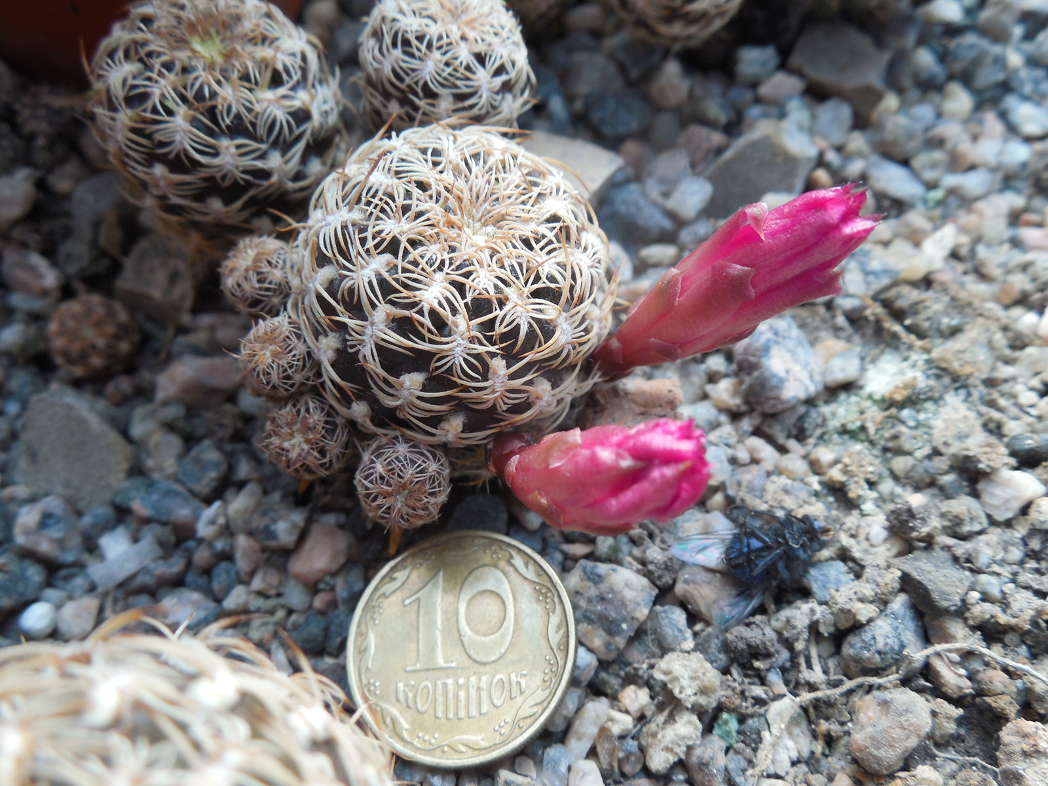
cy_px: 393
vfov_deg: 45.4
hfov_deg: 58.4
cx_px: 524
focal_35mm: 31
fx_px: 939
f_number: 3.6
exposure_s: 1/160
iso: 125
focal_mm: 5.6
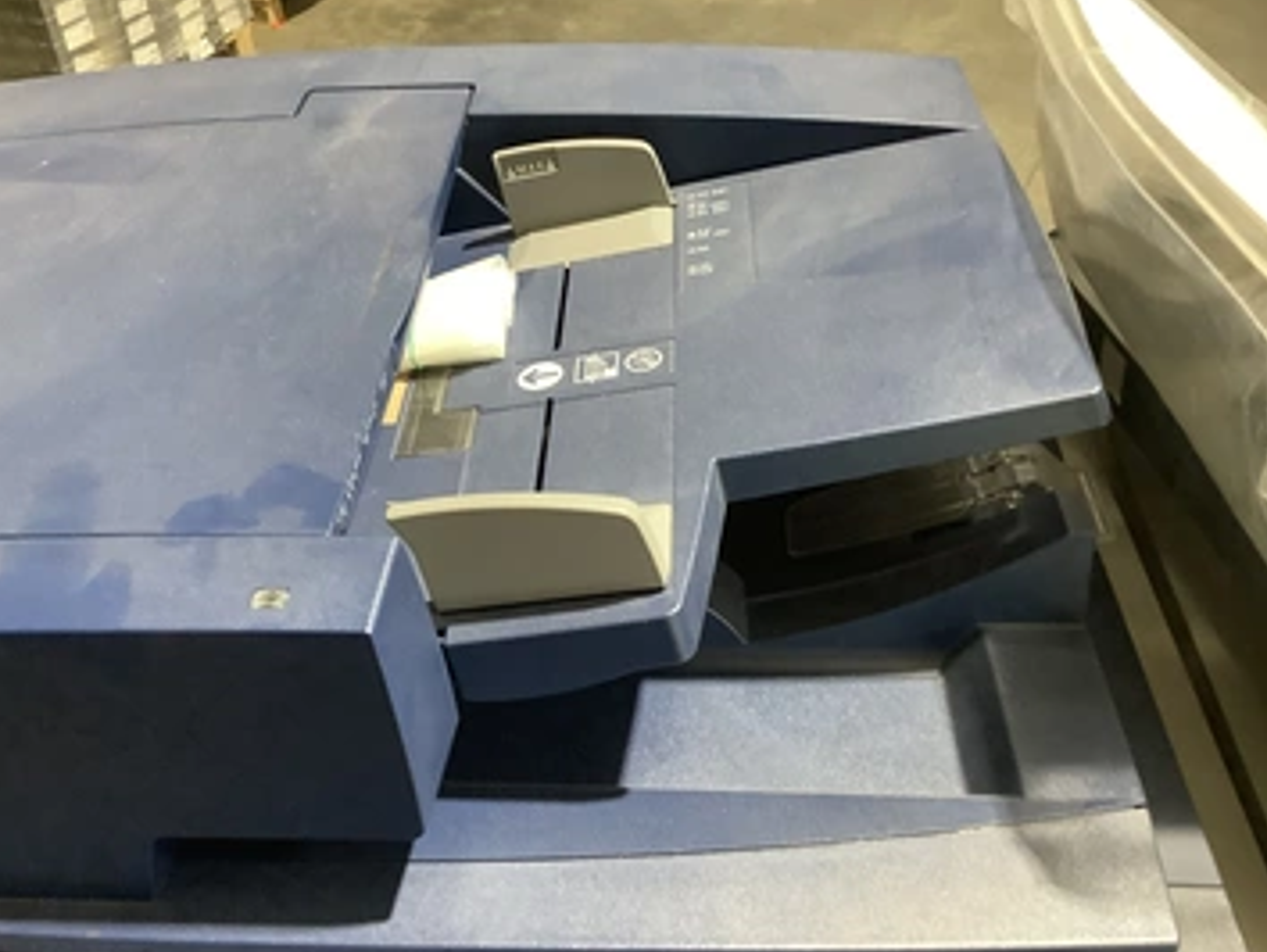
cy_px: 480
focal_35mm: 35
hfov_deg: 52.5
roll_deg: +3.6
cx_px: 558
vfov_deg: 40.7
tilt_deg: -39.3
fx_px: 1282
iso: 320
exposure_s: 1/40
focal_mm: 3.3
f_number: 2.4
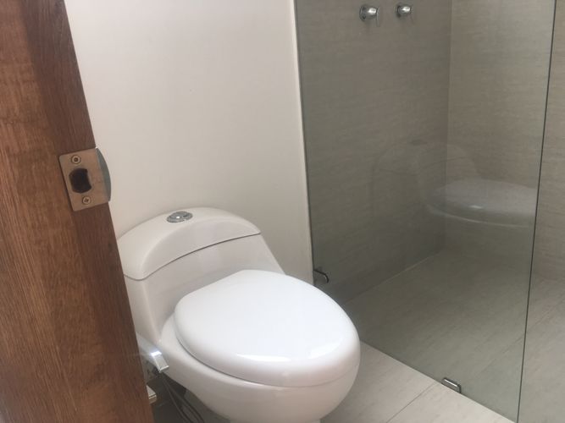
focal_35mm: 29
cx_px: 282
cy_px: 212
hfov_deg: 61.7
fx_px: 473
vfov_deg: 48.2
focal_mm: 4.15
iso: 25
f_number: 2.2
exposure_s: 1/60
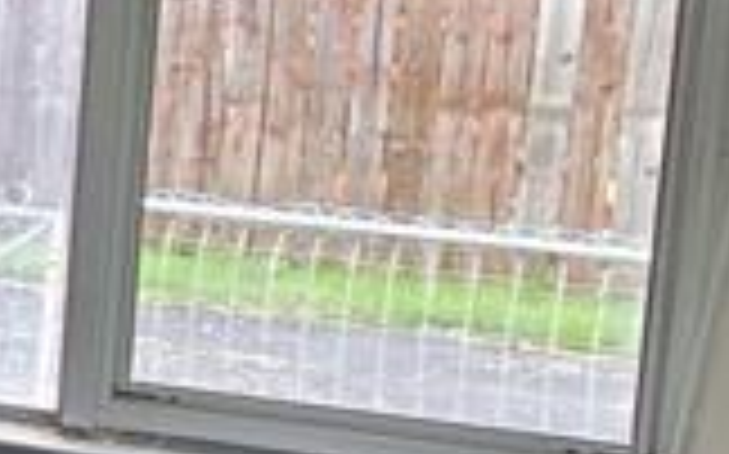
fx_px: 1727
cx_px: -1449
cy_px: 85
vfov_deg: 14.9
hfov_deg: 11.6
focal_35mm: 87
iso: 50
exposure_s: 1/172
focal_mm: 2.2
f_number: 2.2
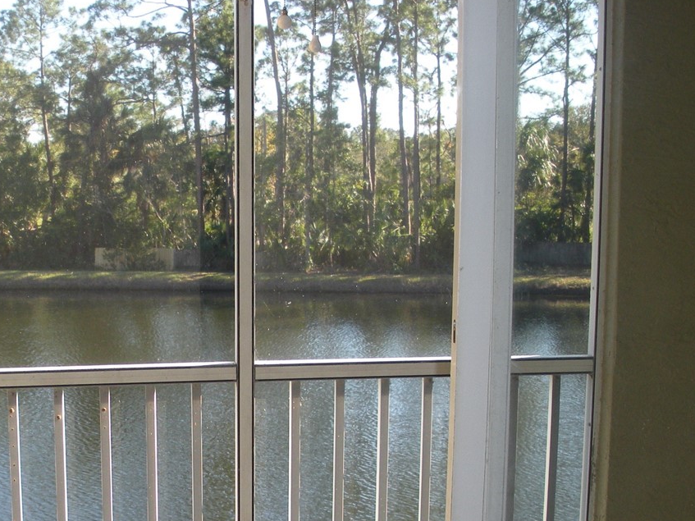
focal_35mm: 68
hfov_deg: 28.4
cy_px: 482
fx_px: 1365
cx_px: 226
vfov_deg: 21.1
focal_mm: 6.3
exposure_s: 1/135
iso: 88
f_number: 3.5
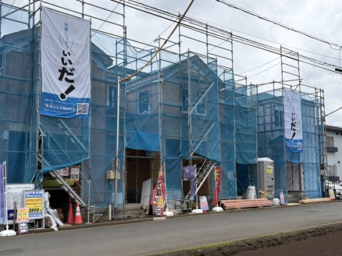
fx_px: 375
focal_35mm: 38
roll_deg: +1.2
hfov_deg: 49.0
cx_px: 183
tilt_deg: +5.6
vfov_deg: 37.6
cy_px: 144
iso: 50
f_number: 1.6
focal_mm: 5.96
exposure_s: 1/3125
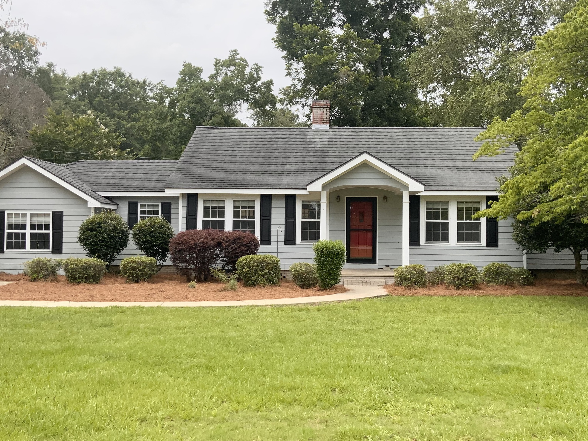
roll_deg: -1.0
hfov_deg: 49.0
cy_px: 209
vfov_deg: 37.7
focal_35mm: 38
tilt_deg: +1.9
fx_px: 645
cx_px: 307
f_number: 1.8
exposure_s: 1/1451
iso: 16
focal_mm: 3
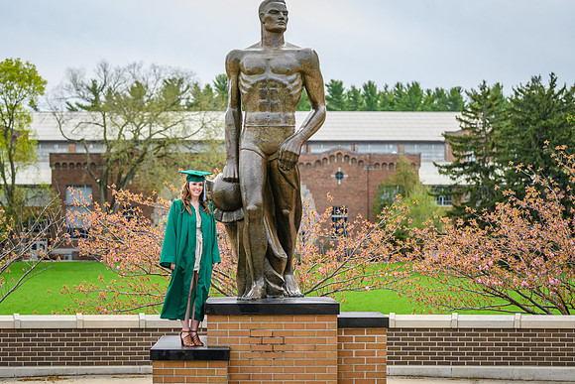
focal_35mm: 88
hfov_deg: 23.0
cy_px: 197
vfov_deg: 15.5
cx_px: 296
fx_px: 1414
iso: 400
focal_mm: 86
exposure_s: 1/1600
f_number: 4
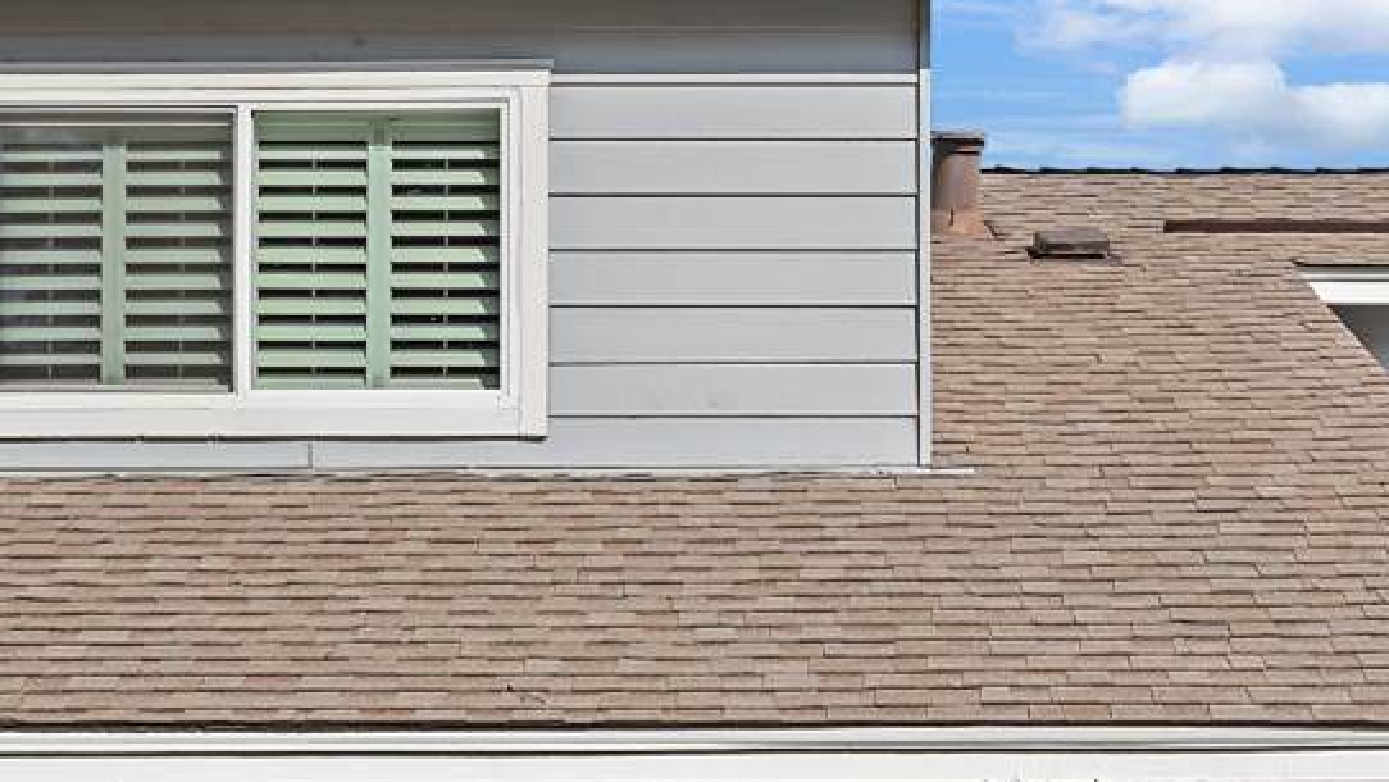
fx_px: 3205
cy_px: 1220
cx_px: 610
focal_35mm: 87
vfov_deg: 13.1
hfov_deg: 24.4
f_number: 8
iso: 250
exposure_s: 1/1600
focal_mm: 30
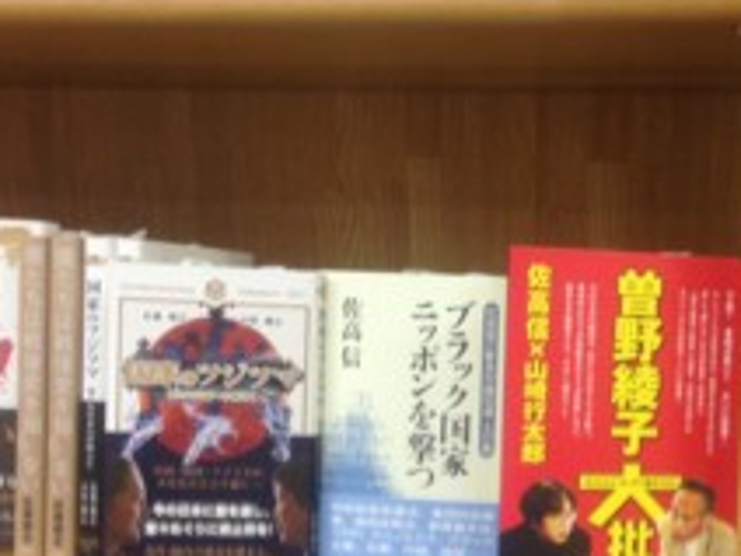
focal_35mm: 70
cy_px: 409
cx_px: 615
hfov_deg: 27.1
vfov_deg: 20.9
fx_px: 1498
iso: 80
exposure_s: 1/20
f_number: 2.4
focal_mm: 4.13
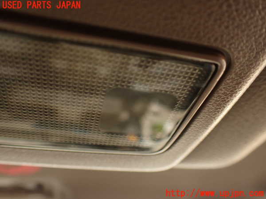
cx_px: 133
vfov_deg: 44.2
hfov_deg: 56.8
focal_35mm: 32
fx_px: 246
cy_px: 100
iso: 200
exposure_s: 1/40
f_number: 2.4
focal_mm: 5.79
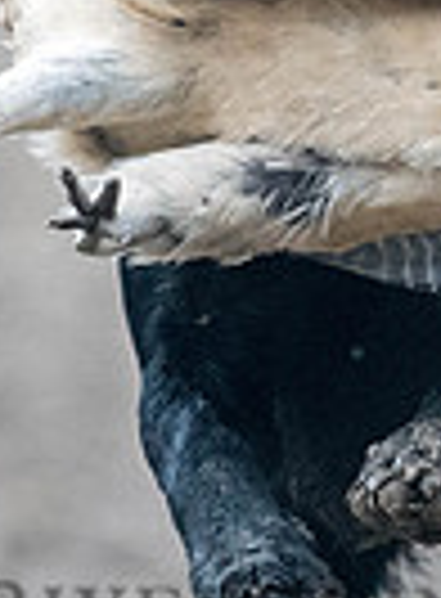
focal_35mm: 2354
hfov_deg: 0.6
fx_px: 40444
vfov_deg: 0.8
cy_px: 168
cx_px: 486
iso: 3200
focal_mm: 300
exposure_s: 1/1250
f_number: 4
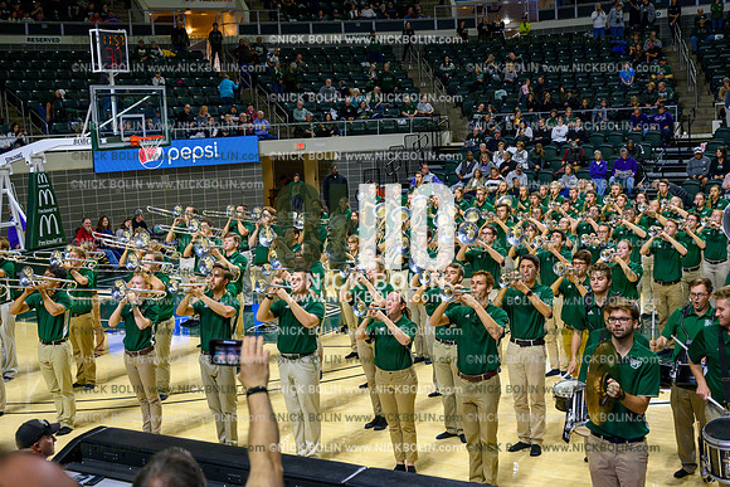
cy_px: 244
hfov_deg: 41.1
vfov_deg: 28.1
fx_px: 974
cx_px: 365
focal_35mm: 48
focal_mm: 48
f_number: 4.5
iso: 3200
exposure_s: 1/500
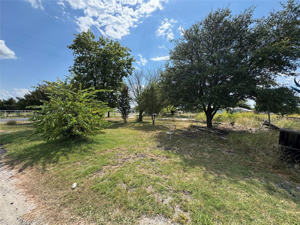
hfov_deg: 102.1
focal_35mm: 14
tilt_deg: -1.4
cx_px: 150
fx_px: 121
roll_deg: +0.6
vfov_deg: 85.7
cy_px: 112
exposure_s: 1/1536
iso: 40
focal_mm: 2.22
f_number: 2.2
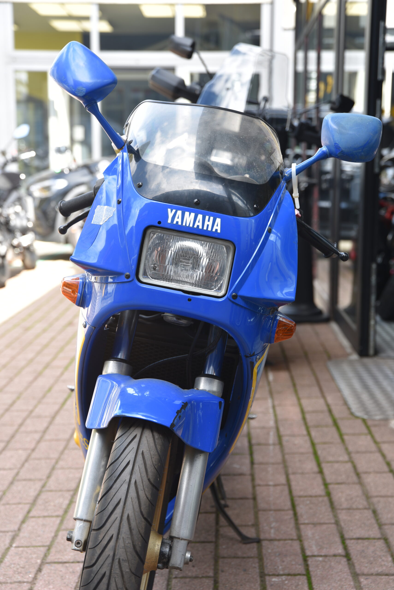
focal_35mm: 62
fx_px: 1017
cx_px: 197
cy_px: 295
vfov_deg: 32.4
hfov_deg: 21.9
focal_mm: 62
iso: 100
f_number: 4.5
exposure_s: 1/80
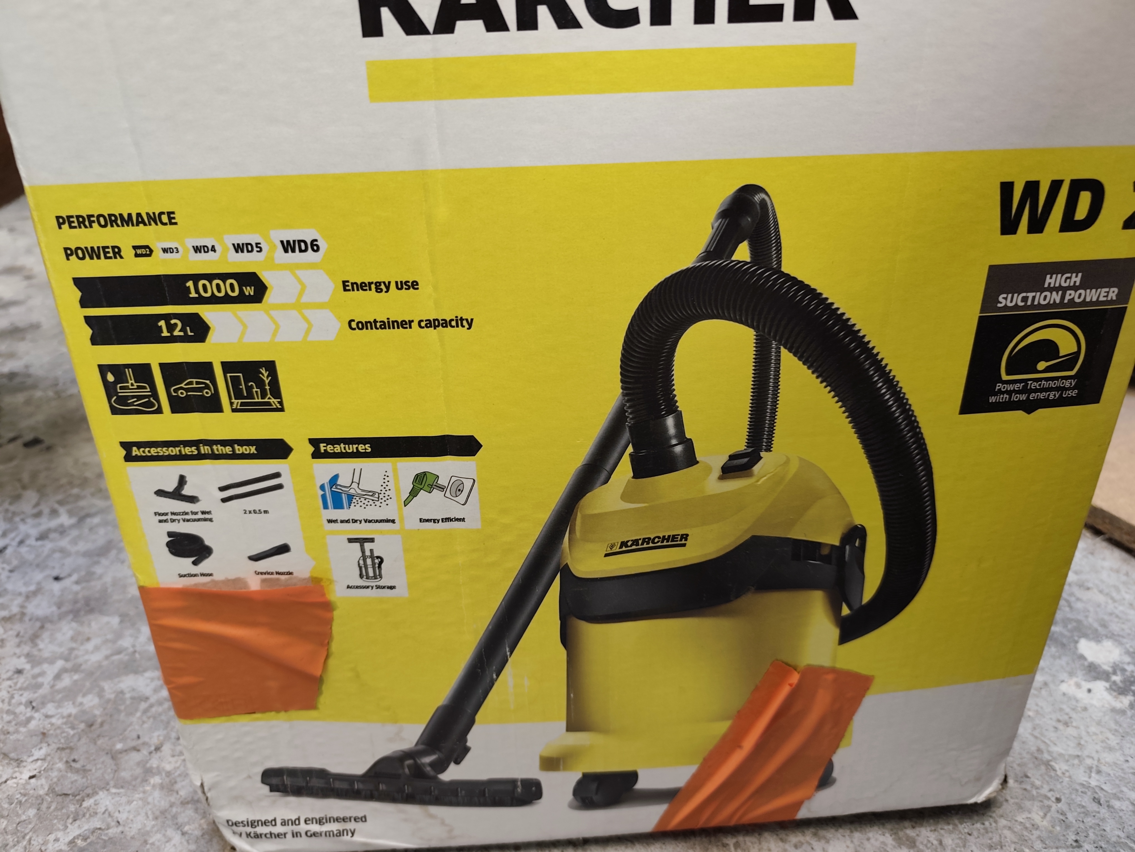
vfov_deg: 58.9
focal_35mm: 23
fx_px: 754
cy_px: 426
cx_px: 568
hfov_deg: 73.9
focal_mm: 6.19
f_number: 1.65
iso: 1000
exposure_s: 1/33.3
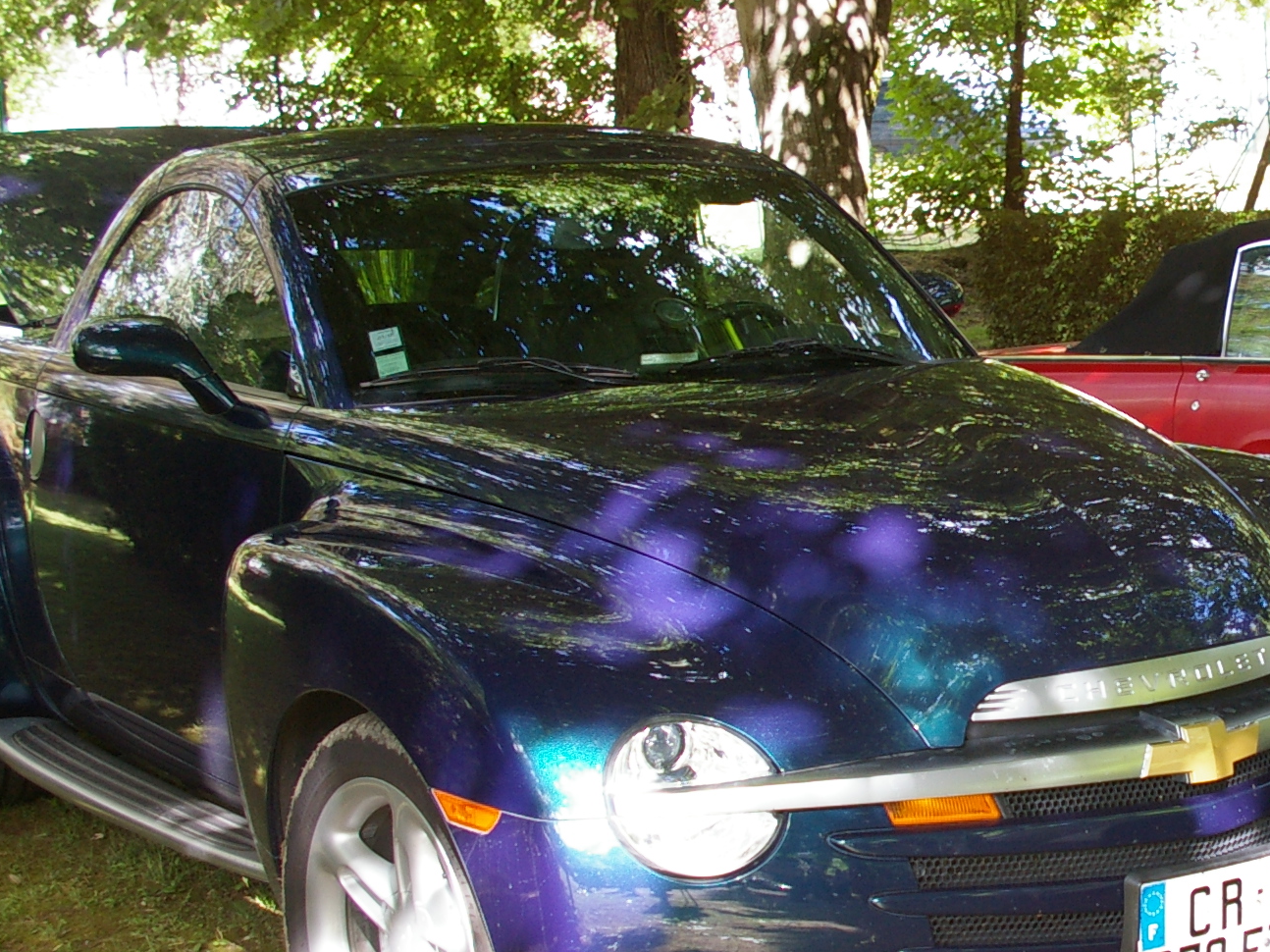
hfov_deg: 28.1
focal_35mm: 67
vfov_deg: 21.9
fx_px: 2458
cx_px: 1093
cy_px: 521
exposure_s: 1/90
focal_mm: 20
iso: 400
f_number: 5.6
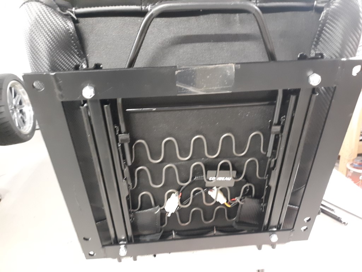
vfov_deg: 49.7
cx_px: 181
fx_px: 293
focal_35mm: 28
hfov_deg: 63.4
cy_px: 136
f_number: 1.7
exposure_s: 1/20
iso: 640
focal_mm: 3.7
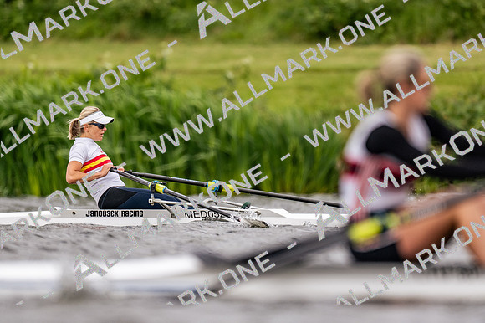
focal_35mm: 900
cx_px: 242
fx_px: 12118
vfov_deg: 1.5
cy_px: 162
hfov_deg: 2.3
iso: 500
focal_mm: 600
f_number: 4
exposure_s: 1/2500
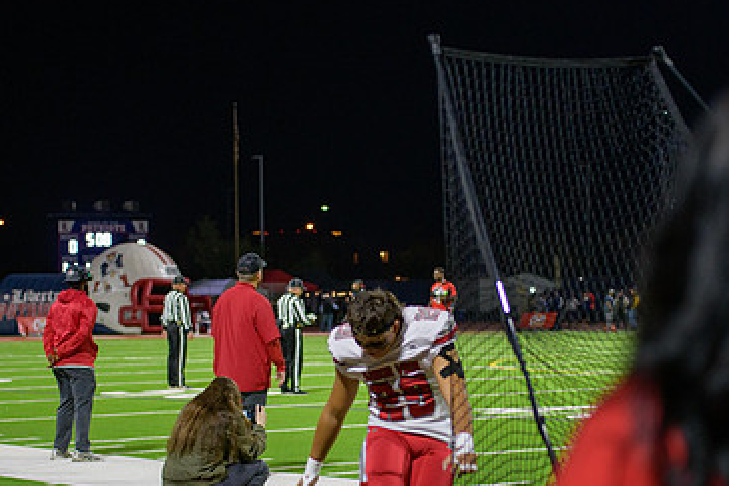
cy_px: 360
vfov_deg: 12.2
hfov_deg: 18.3
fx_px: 2268
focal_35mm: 112
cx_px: 386
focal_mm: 70
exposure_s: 1/320
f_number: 2.8
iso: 1250
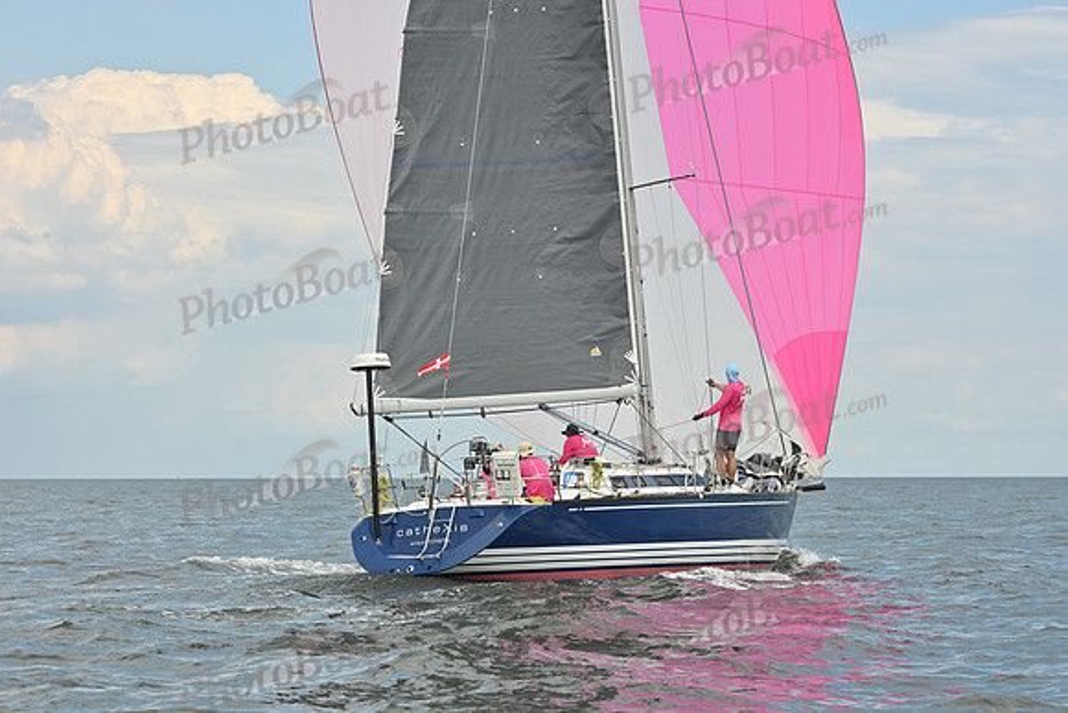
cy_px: 356
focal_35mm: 102
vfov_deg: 13.4
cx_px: 534
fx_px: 3027
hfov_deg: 20.0
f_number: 11
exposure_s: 1/800
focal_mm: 102
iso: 320
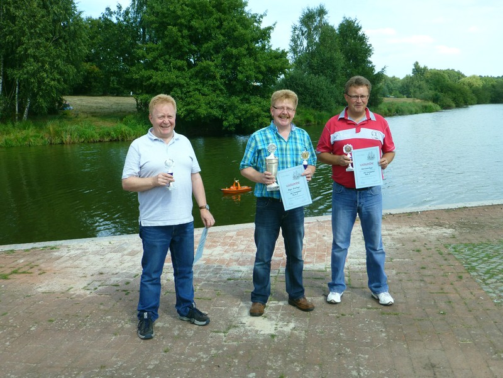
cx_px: 252
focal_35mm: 34
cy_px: 189
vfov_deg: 41.8
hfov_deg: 54.0
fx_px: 494
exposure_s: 1/500
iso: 100
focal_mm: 6.1
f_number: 3.7
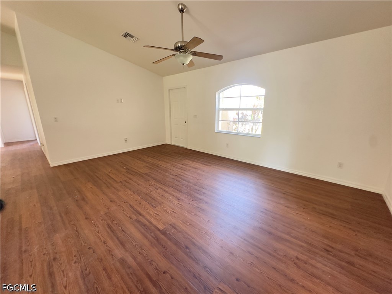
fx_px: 159
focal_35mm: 14
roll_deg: +0.6
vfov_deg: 85.7
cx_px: 196
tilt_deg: -13.3
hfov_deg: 102.1
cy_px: 147
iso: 400
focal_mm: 2.22
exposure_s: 1/60
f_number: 2.2
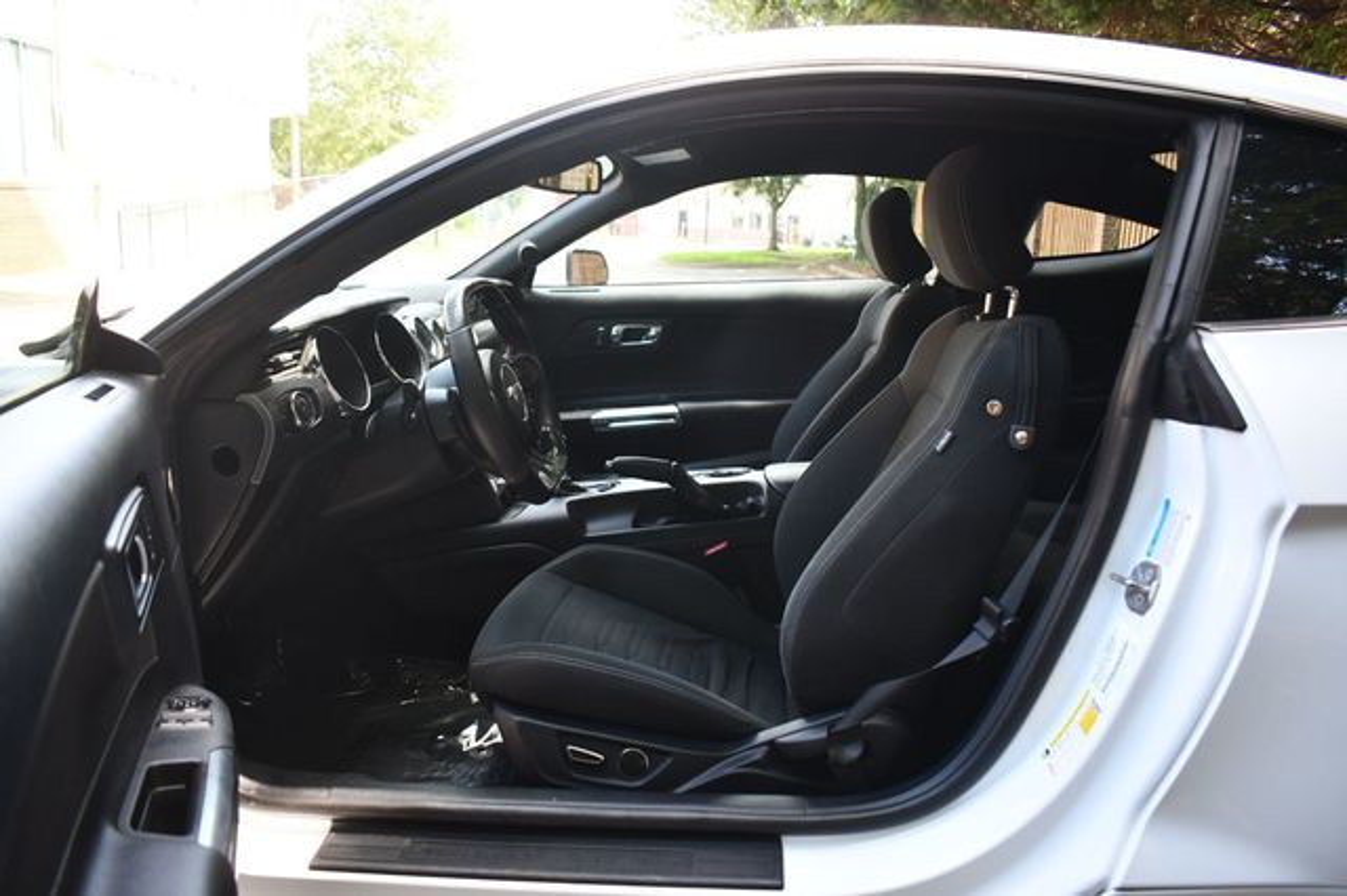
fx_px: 1010
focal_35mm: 27
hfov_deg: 67.4
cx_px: 674
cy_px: 448
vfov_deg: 47.9
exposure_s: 1/200
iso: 800
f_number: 3.5
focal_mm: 18
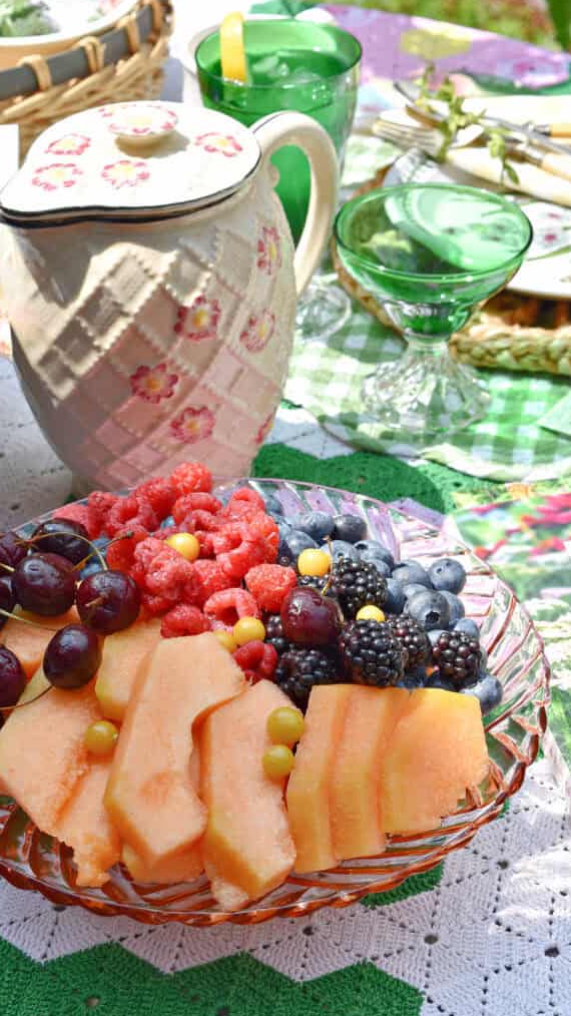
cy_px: 508
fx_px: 1966
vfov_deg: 29.0
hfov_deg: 16.5
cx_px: 318
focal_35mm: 73
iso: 200
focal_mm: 46
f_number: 10
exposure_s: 1/400
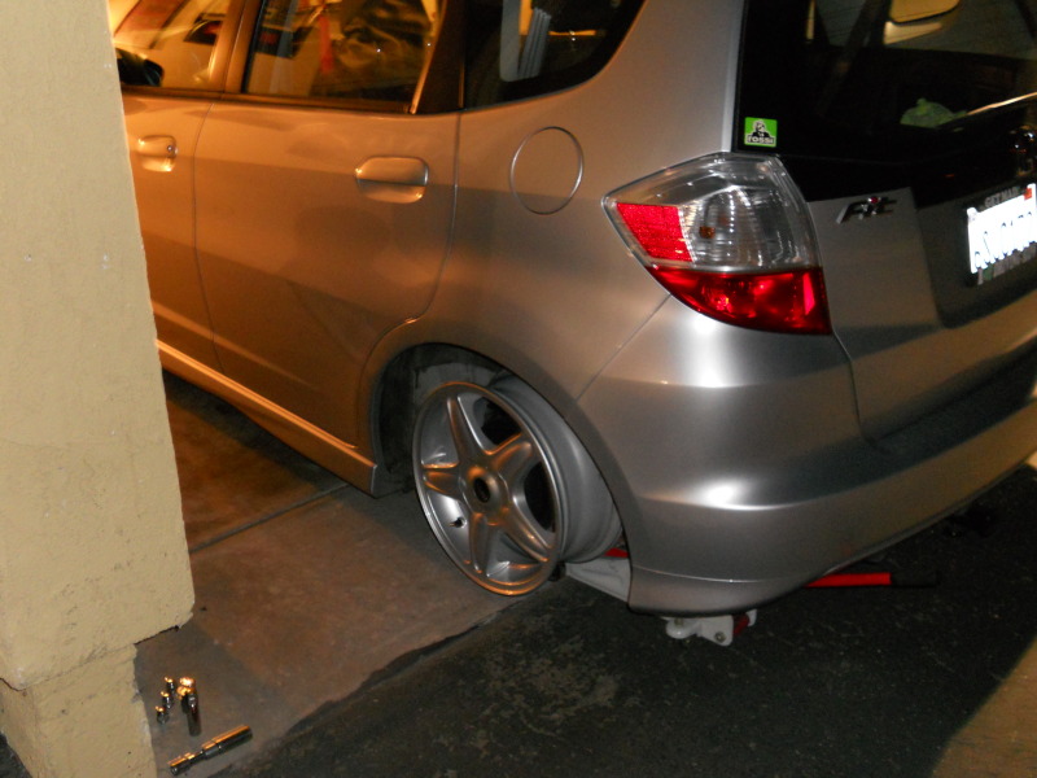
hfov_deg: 49.0
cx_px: 518
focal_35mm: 38
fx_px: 1138
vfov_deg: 37.7
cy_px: 389
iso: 400
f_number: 3.9
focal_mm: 6.9
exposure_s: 1/4
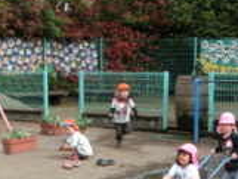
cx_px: 67
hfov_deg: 15.2
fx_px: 888
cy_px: 188
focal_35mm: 129
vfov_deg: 11.4
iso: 80
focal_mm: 9.16
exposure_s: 1/160
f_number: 4.3
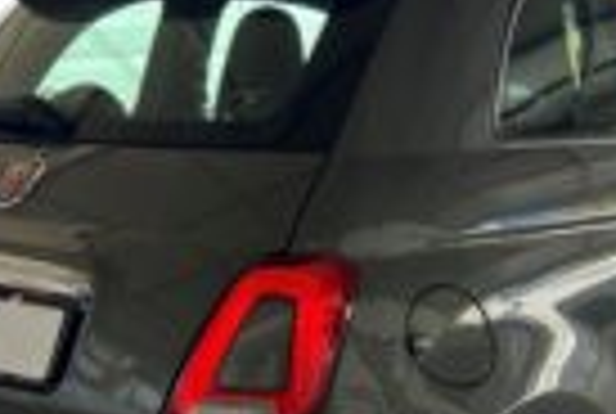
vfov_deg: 19.6
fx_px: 1183
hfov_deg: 29.2
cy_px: 335
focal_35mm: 69
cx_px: 306
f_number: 1.5
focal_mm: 5.7
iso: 50
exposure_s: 1/439
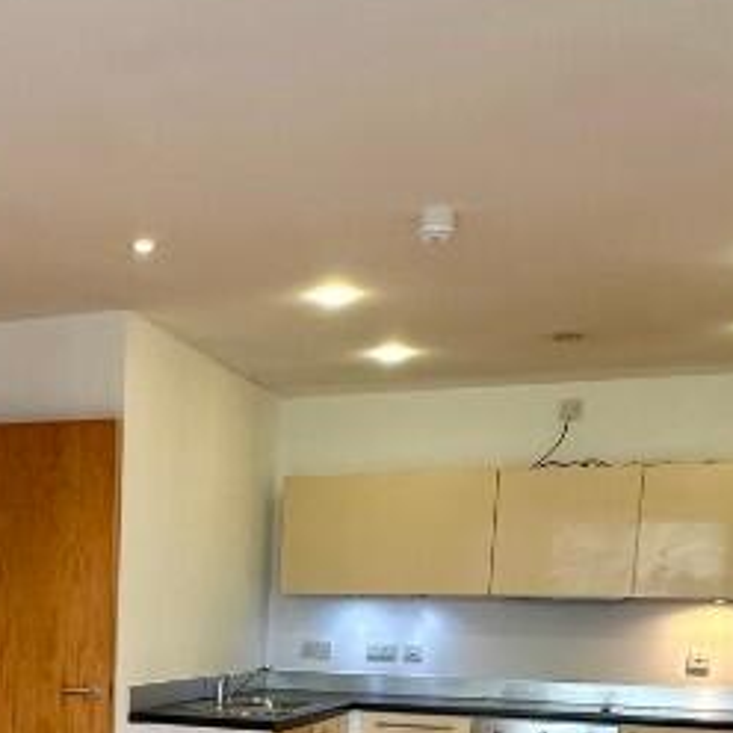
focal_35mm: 51
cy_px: 807
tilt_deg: -8.7
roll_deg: -1.0
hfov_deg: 31.6
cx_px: 56
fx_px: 1222
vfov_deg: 30.0
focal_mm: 2.22
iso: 160
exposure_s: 1/50
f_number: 2.2
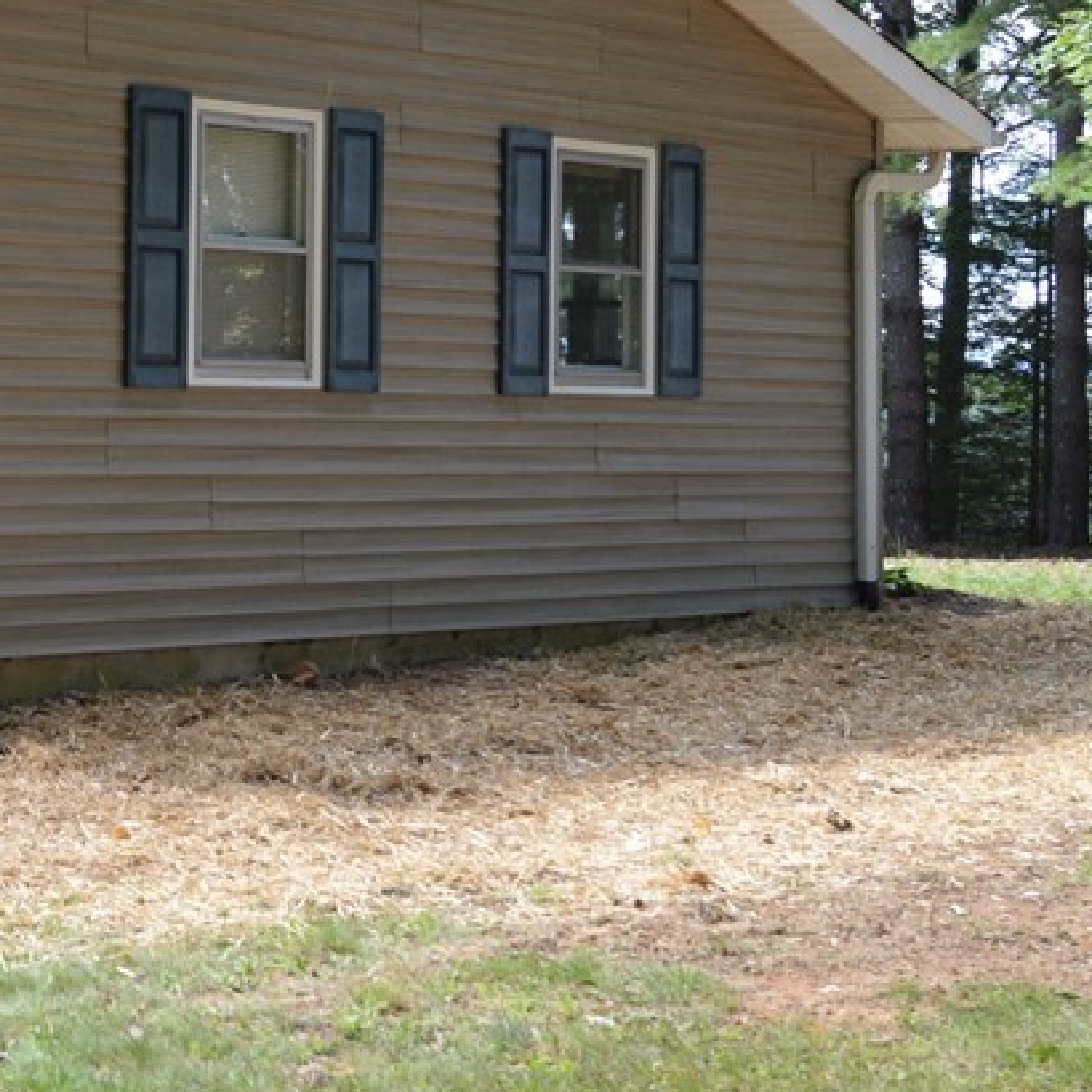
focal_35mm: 81
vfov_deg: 21.2
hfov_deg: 20.0
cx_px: -238
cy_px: 290
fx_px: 2891
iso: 400
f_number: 5.6
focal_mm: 24
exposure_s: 1/125
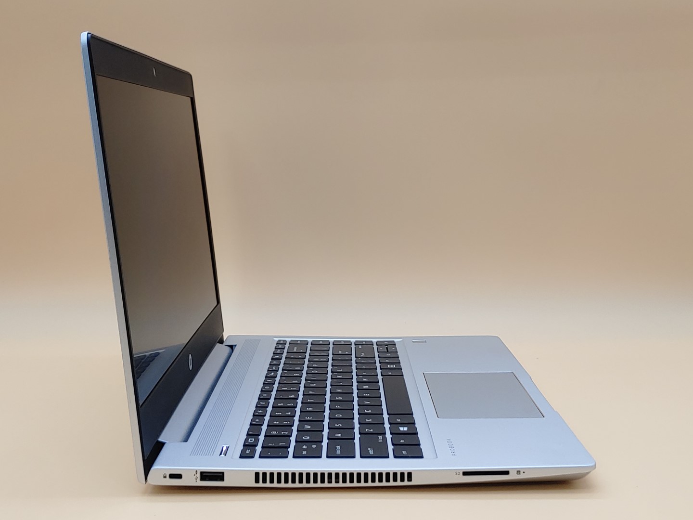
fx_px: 881
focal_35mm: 44
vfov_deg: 32.9
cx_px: 346
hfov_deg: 42.9
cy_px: 260
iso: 50
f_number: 1.8
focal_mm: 4.36
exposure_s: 1/153
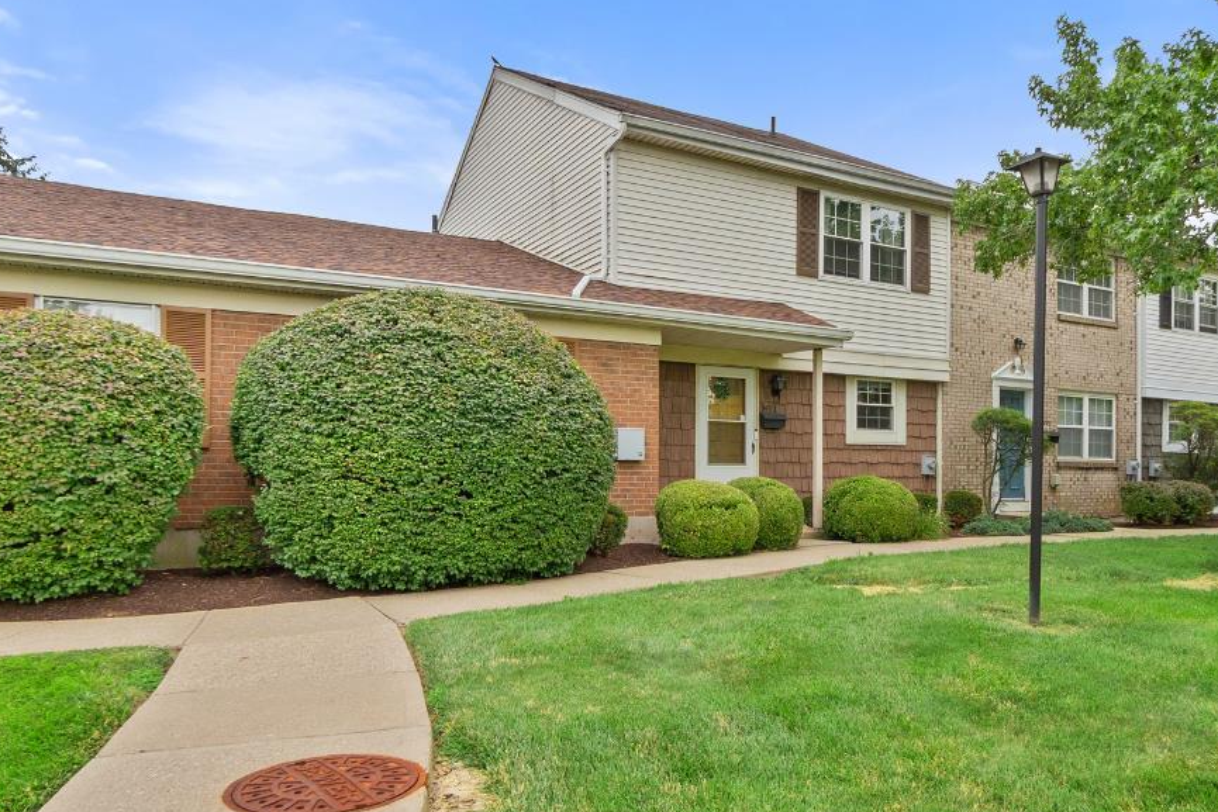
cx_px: 741
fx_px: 880
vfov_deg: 49.4
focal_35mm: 26
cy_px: 471
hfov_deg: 68.6
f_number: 8
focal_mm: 10
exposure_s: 1/400
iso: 250
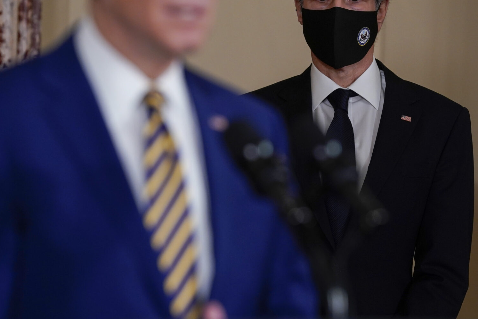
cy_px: 118
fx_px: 4553
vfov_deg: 4.0
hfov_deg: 6.0
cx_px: 263
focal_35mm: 343
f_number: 4
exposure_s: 1/400
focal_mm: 200
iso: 1250
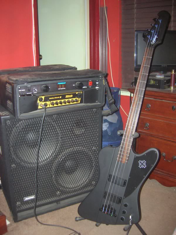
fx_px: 230
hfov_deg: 41.8
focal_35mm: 34
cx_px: 88
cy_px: 118
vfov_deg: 54.0
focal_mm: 5.7
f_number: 2.9
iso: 185
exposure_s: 1/60
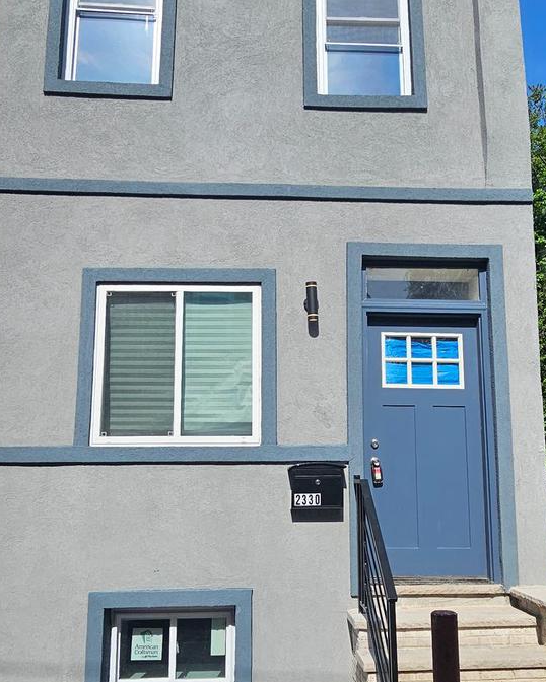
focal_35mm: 29
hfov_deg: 49.9
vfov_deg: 60.3
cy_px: 372
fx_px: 586
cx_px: 299
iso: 50
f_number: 2.2
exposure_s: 1/2805
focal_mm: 2.2
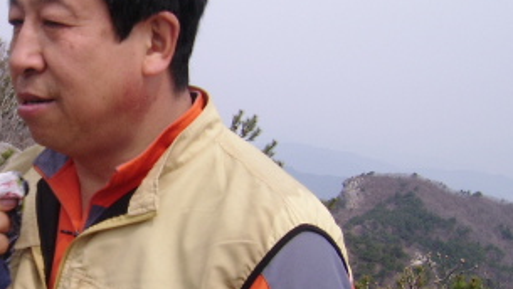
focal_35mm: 80
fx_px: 1089
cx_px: 39
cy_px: 163
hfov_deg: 25.6
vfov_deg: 15.1
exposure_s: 1/353
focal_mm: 5.95
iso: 50
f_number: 5.8
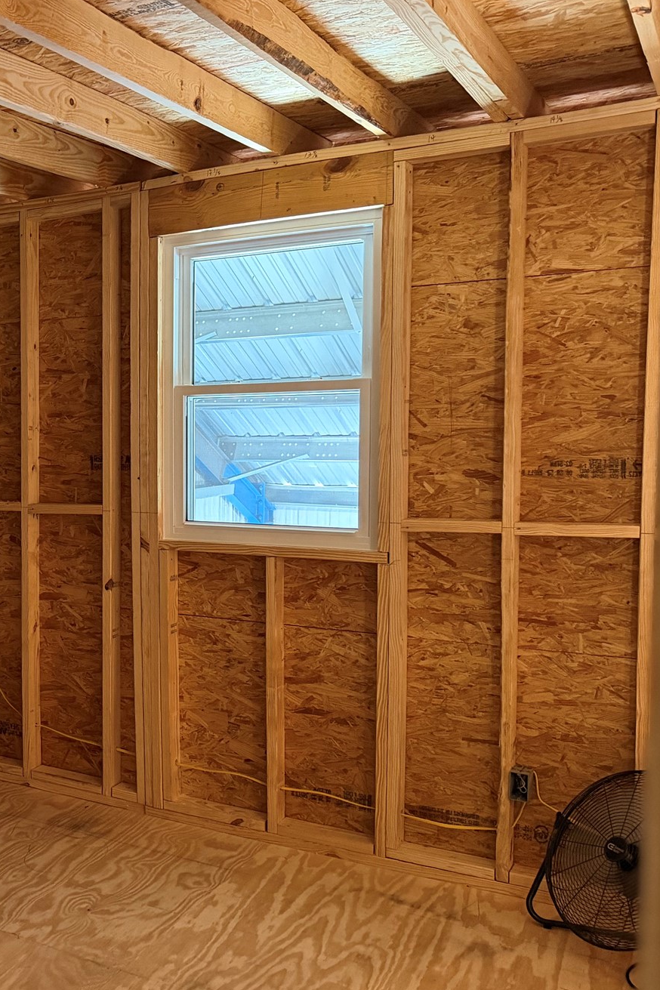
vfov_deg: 49.6
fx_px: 1072
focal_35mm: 39
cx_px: -40
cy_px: 498
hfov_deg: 31.0
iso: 800
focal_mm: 6.76
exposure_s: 1/40
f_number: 1.78
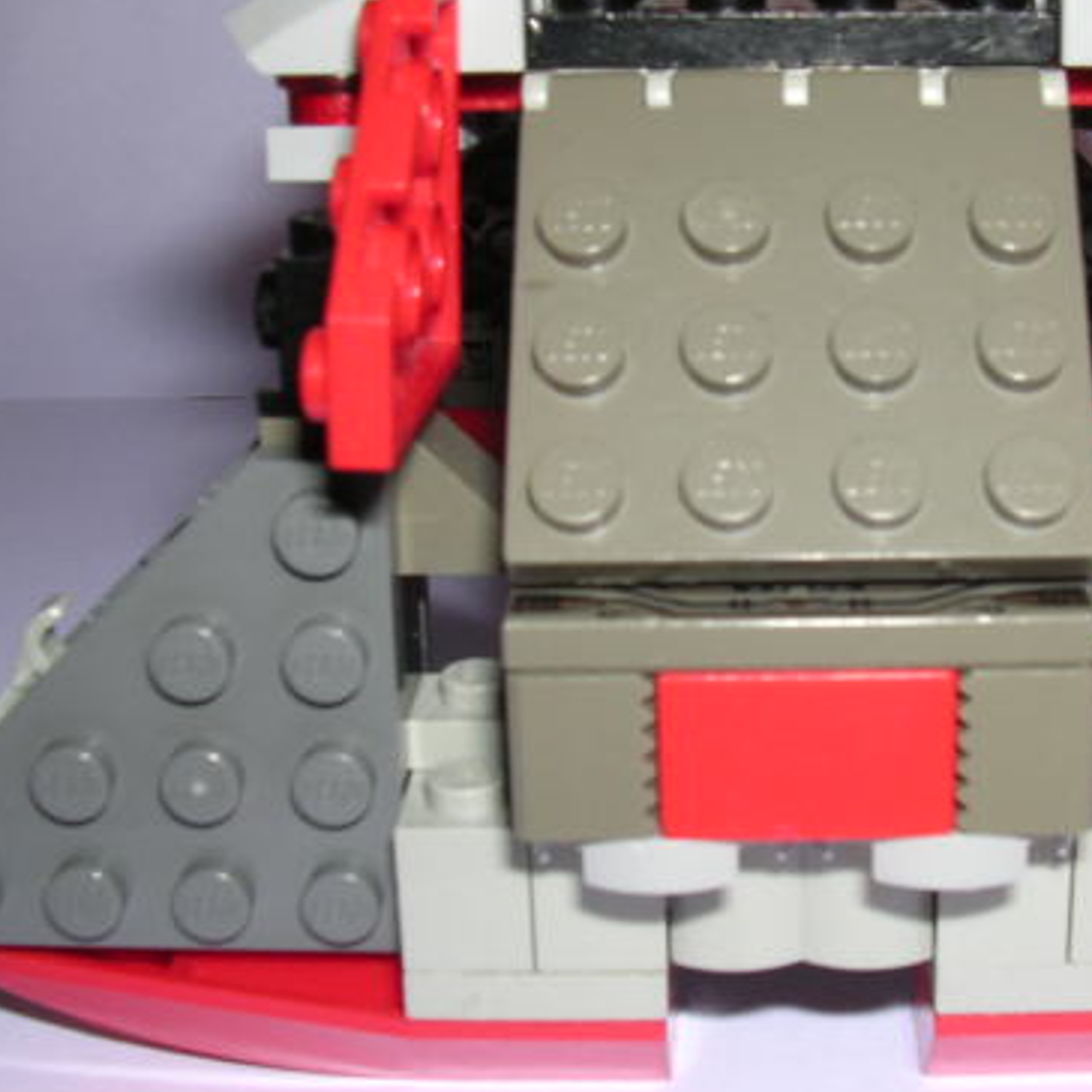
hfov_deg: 28.7
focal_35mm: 59
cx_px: 798
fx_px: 2106
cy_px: 465
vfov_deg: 29.0
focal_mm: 5.8
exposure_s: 1/60.1
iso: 100
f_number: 5.6
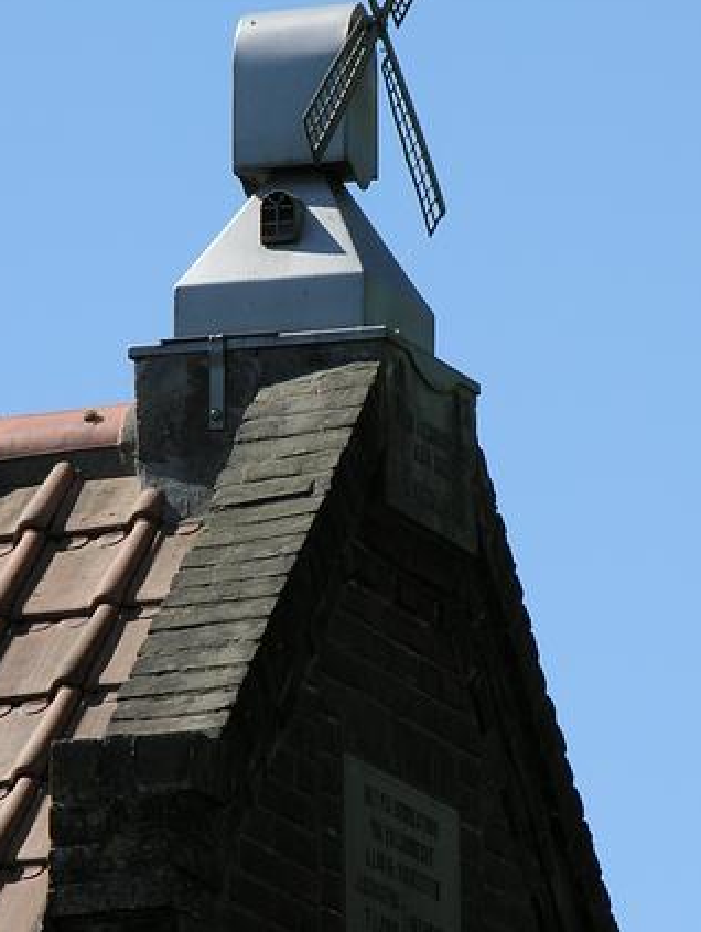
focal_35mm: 529
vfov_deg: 3.7
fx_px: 14262
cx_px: 434
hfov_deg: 2.8
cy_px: 408
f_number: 7.4
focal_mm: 89
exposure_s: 1/125
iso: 50
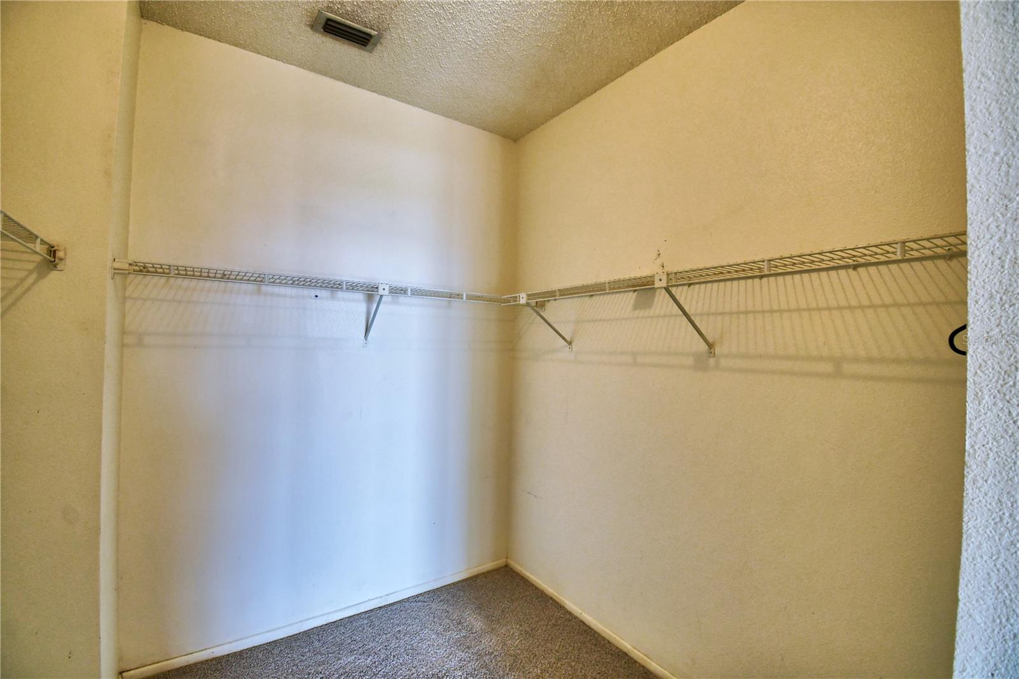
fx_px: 424
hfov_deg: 100.4
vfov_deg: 77.3
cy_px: 340
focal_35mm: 15
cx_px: 510
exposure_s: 1/50
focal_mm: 10
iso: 400
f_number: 4.5
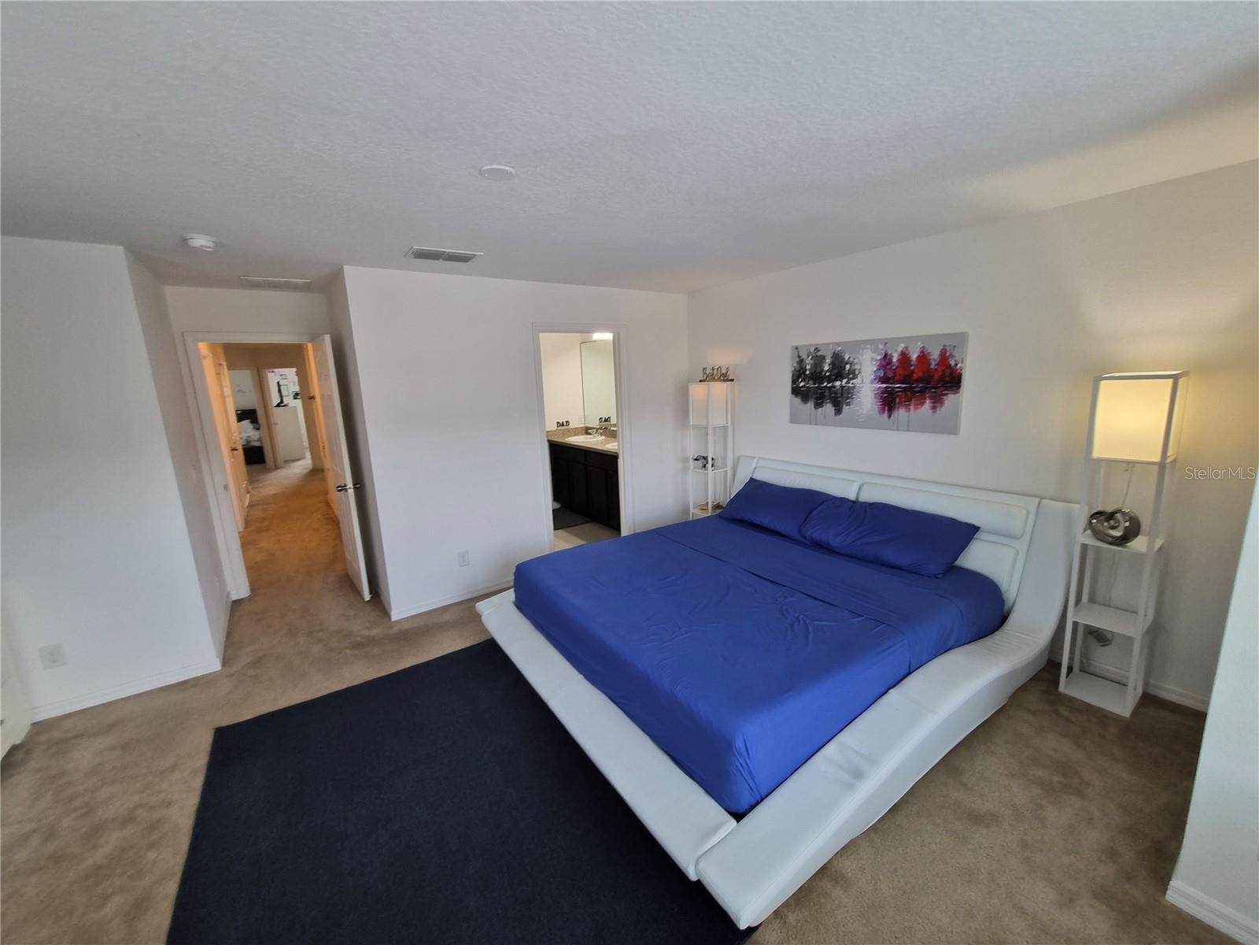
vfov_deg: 89.9
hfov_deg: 106.2
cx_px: 630
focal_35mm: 13
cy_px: 472
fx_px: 473
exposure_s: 1/60
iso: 100
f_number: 2.2
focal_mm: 1.7
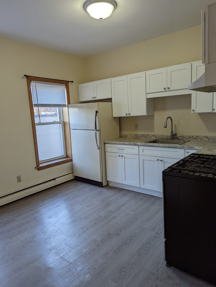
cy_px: 144
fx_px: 199
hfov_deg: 56.9
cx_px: 108
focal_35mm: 24
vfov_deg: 71.5
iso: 311
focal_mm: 6.81
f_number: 1.85
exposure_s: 1/536
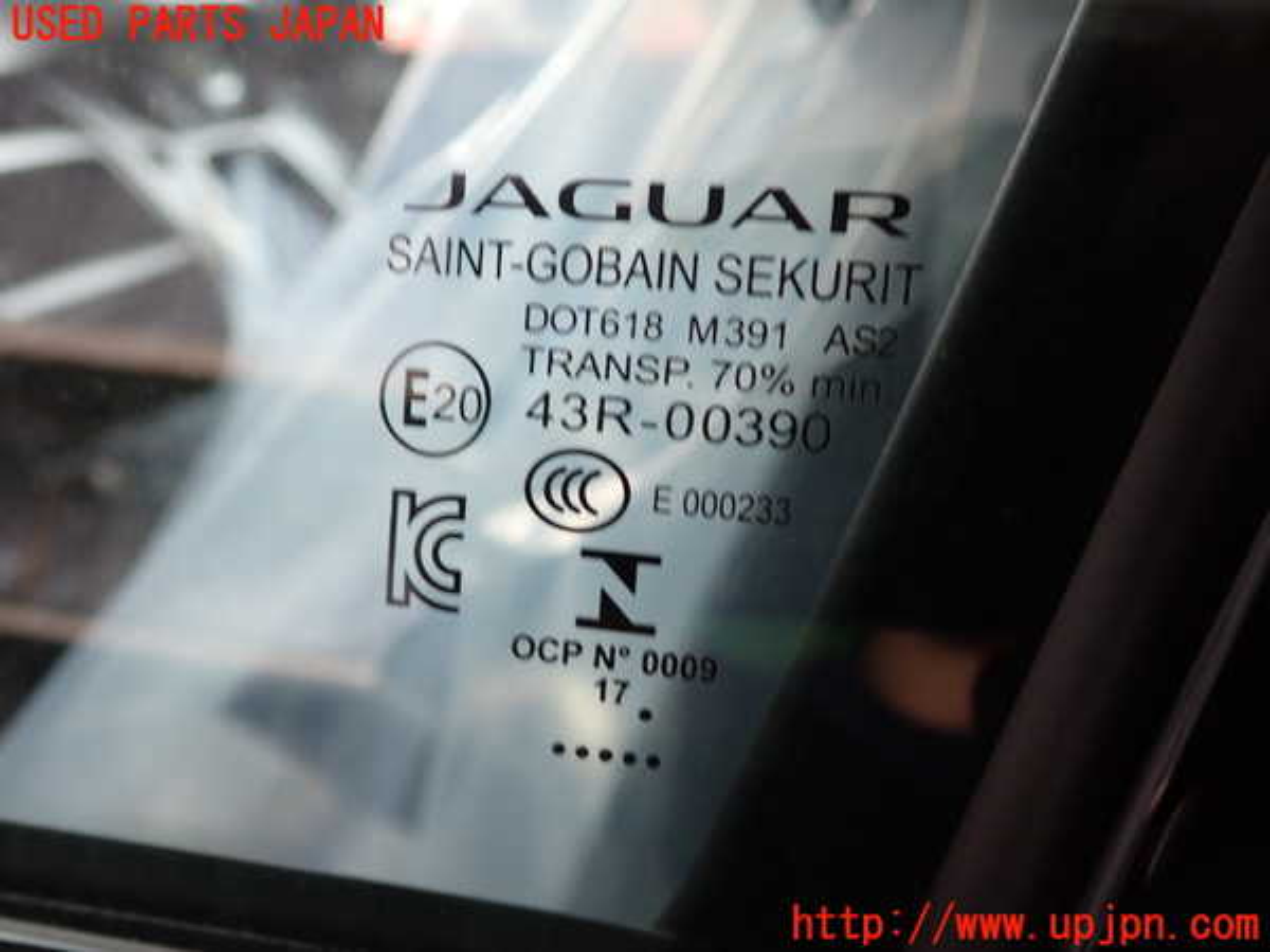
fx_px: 1101
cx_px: 635
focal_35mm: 30
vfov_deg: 46.8
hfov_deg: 60.0
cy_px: 476
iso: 200
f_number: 2.3
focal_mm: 5.4
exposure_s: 1/40
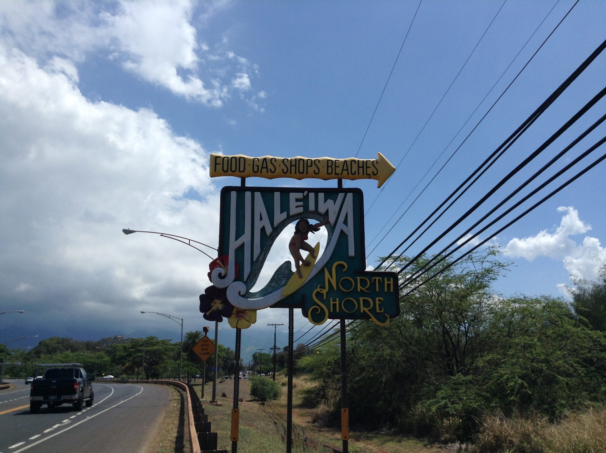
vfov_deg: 42.8
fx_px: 577
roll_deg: -0.1
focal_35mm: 33
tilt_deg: +9.2
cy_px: 226
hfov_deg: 55.4
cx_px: 303
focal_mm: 3.3
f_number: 2.4
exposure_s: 1/2320
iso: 25
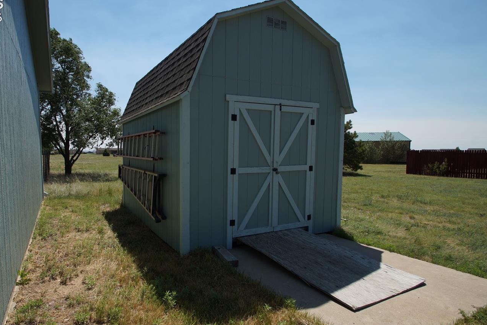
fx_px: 257
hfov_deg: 85.8
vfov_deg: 64.5
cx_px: 194
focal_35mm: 19
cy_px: 175
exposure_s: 1/250
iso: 100
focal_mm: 10
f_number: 8
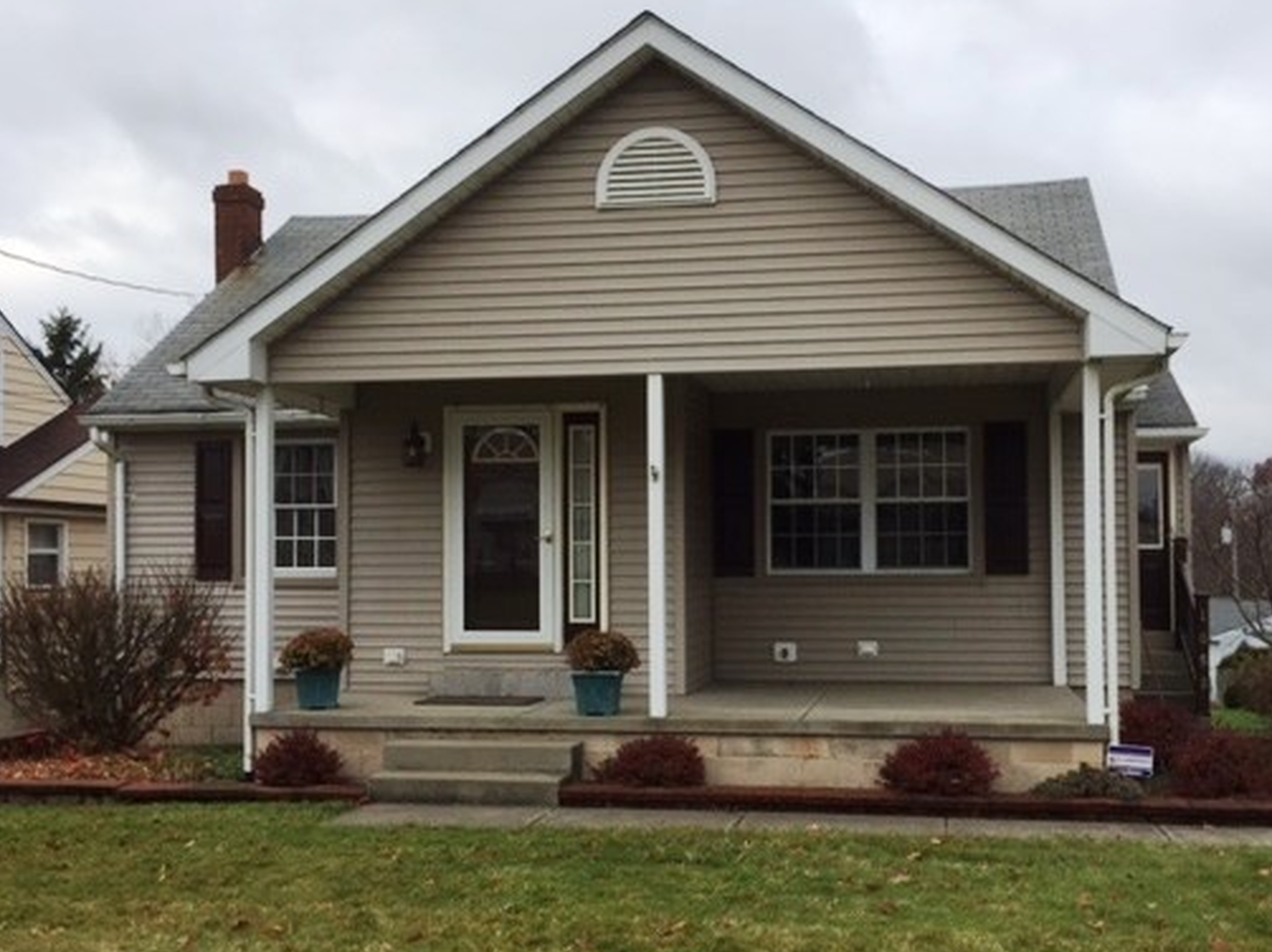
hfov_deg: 50.1
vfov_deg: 38.6
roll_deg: -1.6
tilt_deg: +2.1
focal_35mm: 37
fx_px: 1359
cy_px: 537
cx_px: 704
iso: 32
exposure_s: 1/879
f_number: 2.2
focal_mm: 4.15
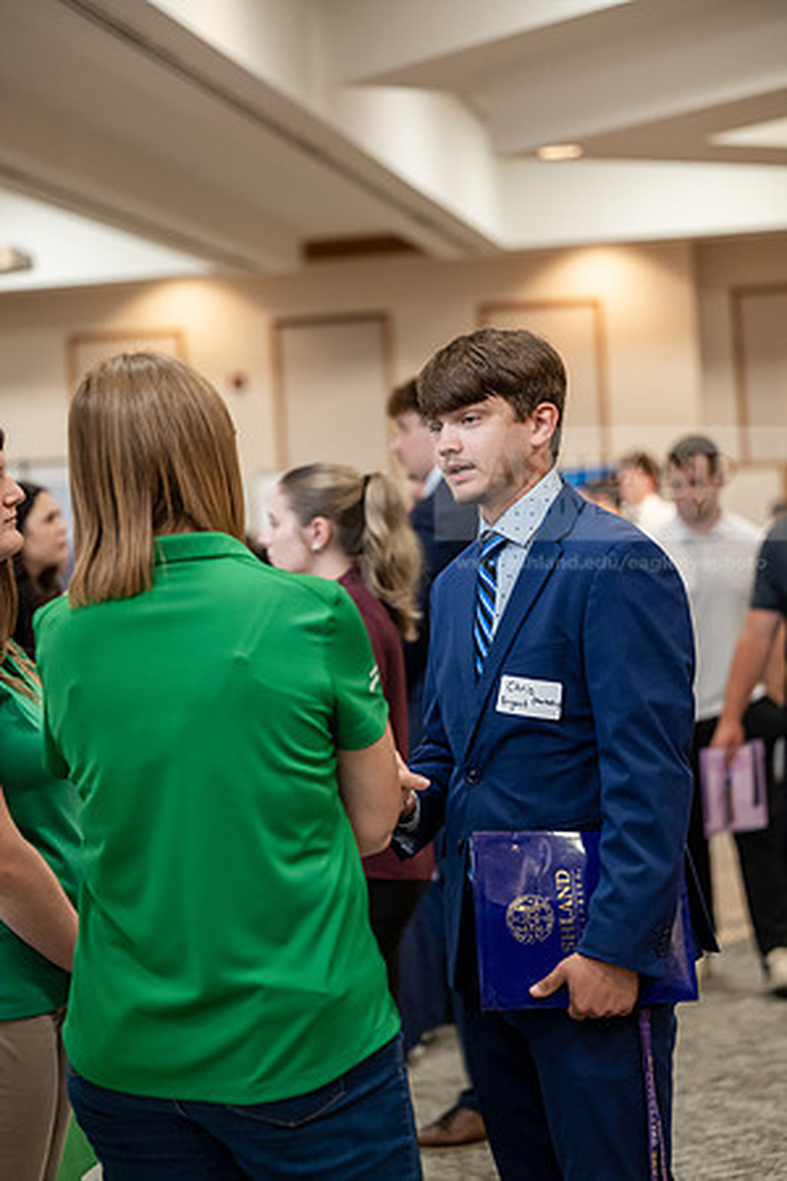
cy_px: 590
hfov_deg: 15.9
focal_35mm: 86
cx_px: 394
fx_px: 2820
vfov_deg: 23.6
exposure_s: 1/200
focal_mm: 86
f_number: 2.8
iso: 1600
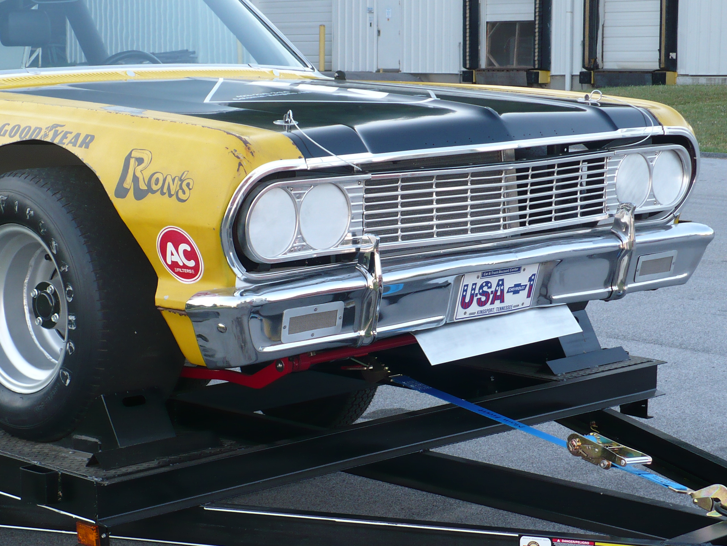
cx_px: 364
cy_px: 273
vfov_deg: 15.9
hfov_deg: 21.1
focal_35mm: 93
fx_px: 1953
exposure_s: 1/80
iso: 100
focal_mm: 12.9
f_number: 3.3
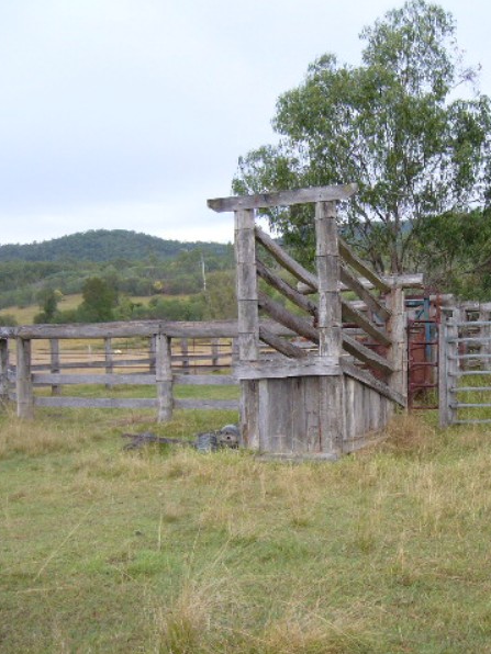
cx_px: 413
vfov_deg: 40.4
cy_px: 327
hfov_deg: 29.9
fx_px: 889
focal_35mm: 47
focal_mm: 5.8
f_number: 2.8
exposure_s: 1/125
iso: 80
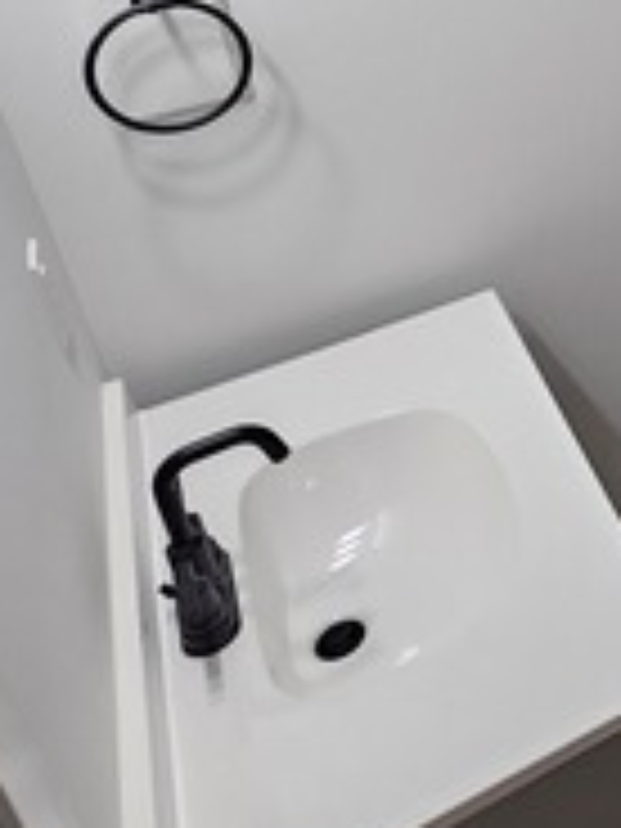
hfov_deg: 23.6
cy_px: 11
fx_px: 1124
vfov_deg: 36.6
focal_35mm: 47
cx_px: 968
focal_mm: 2.2
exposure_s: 1/60
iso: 80
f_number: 2.2
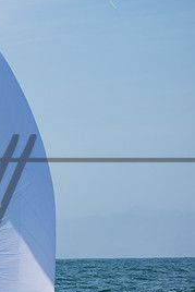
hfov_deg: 6.0
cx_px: -120
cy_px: 186
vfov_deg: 9.1
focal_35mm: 227
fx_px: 1842
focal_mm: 70
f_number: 6.3
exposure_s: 1/1000
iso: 200
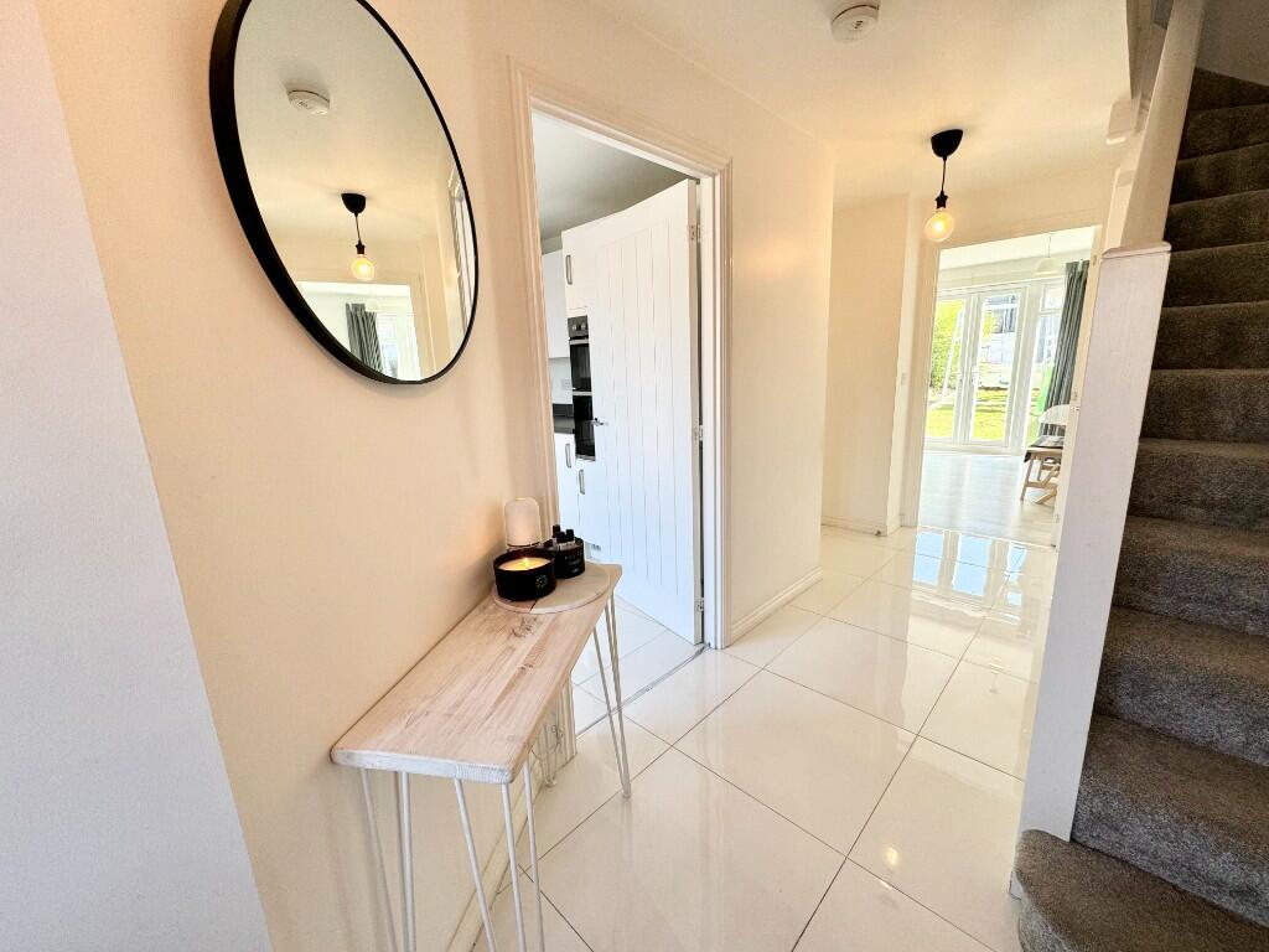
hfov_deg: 102.1
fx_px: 513
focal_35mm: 14
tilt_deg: -11.5
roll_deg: +2.3
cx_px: 634
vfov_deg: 85.7
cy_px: 476
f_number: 2.2
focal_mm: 2.22
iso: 64
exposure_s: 1/100
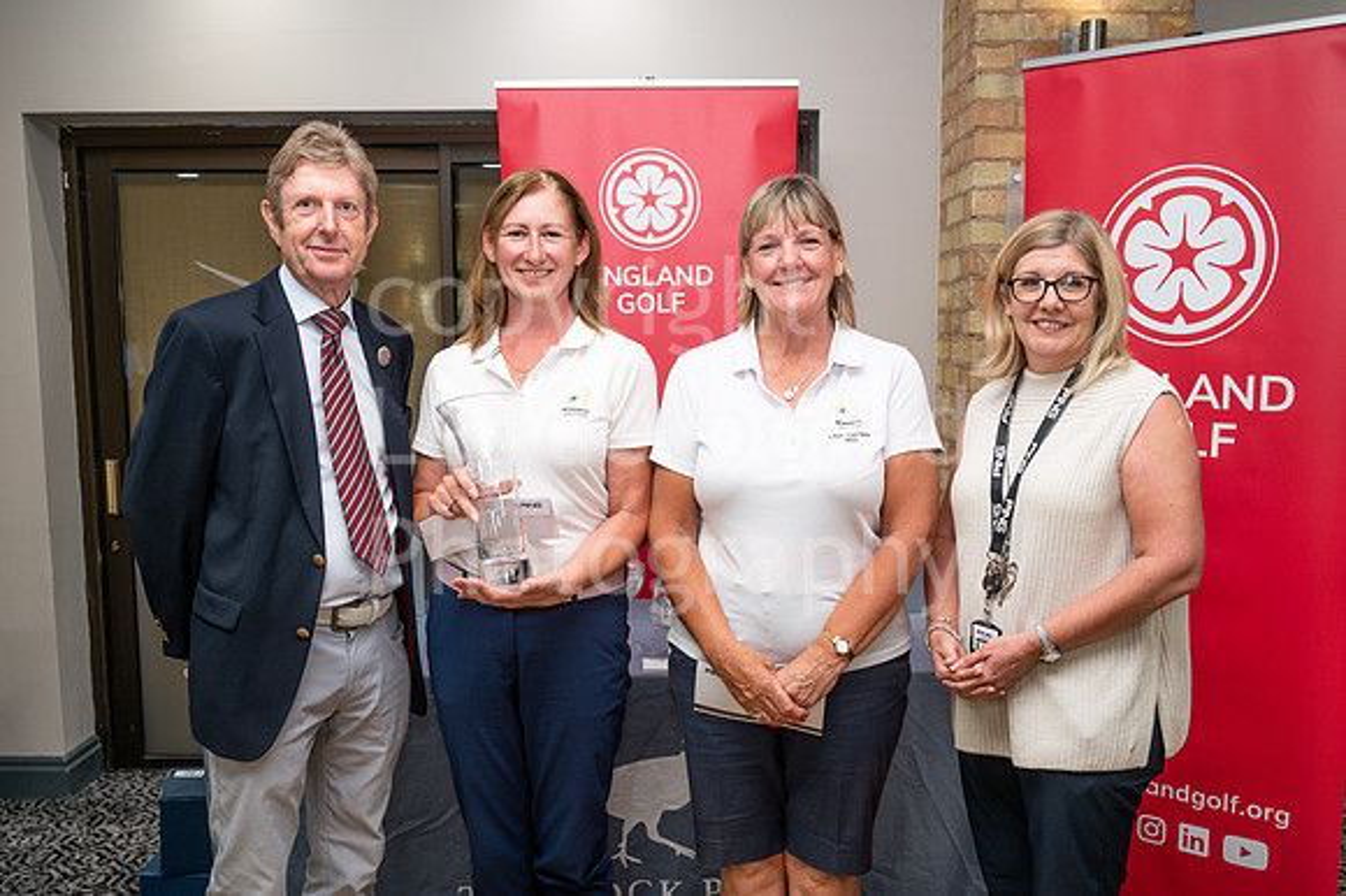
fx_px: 1262
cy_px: 479
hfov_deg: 56.1
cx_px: 686
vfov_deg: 39.1
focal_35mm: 34
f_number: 5
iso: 320
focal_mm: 30.5
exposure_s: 1/60
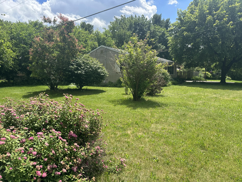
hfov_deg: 71.6
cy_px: 91
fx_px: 168
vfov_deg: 56.8
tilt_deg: -5.6
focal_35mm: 24
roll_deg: +0.0
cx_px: 121
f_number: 1.78
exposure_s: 1/2809
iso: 80
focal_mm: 6.86
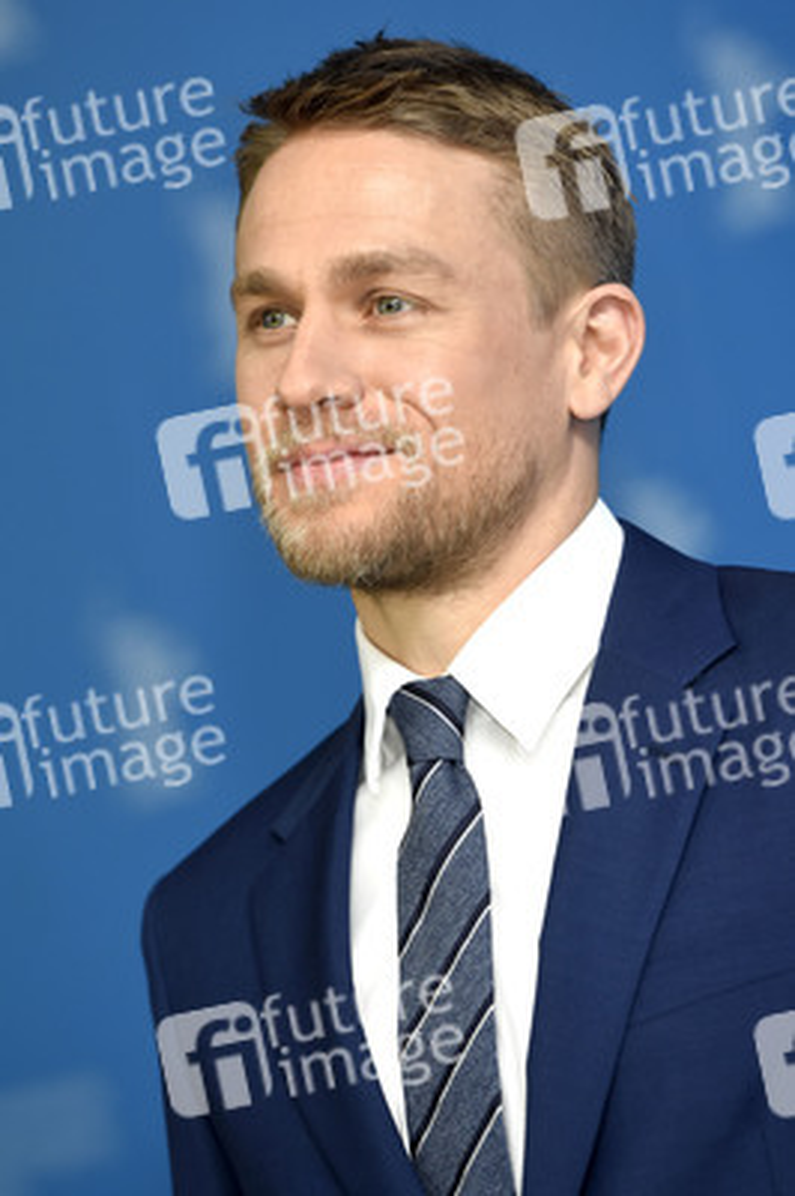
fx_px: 9207
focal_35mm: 278
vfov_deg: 7.4
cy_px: 598
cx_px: 398
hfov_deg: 4.9
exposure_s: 1/320
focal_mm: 185
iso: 800
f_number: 3.5
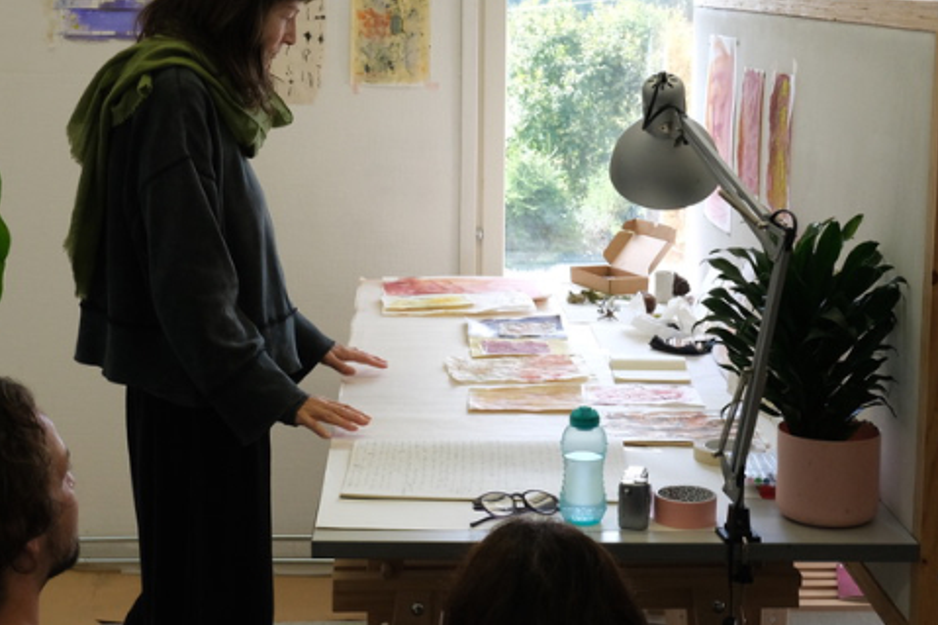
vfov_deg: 21.9
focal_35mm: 62
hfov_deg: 32.4
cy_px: 245
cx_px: 441
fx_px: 1615
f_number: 6.4
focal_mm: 22.3
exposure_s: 1/200
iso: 1250
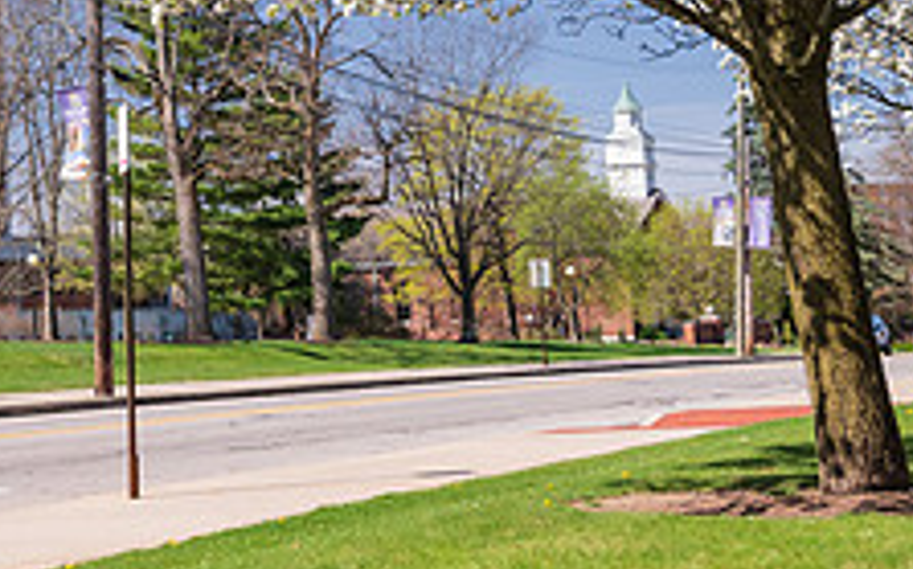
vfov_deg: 15.2
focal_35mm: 85
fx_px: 2113
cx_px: 74
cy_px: 63
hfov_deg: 23.7
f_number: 5
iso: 400
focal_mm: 32
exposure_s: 1/400
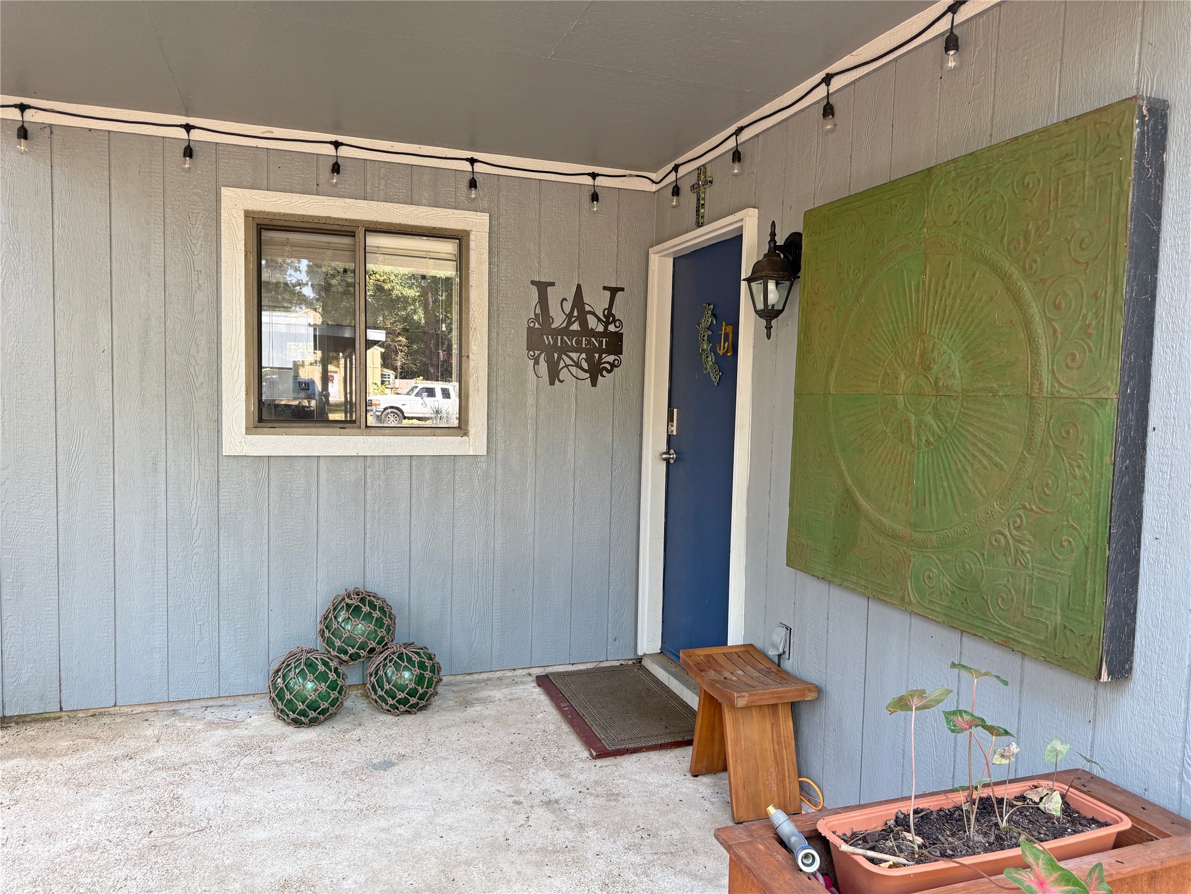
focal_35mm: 24
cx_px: 596
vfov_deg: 56.8
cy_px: 447
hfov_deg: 71.6
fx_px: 826
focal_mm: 6.76
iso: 100
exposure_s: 1/121
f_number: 1.78
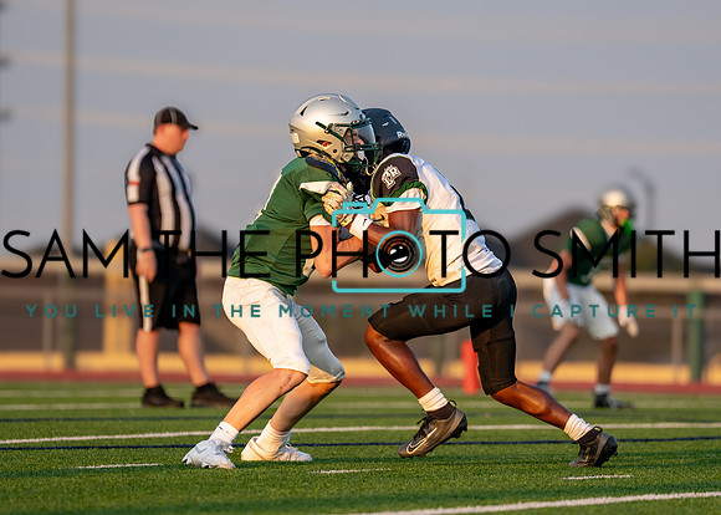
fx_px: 6299
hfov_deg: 6.6
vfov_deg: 4.7
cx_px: 379
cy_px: 253
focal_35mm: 308
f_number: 2.8
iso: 400
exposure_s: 1/2500
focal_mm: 200
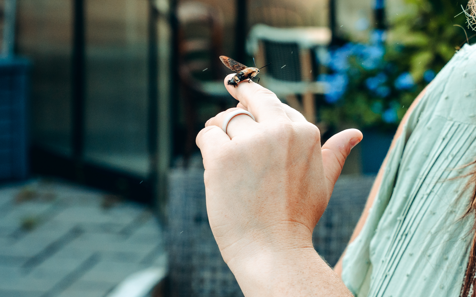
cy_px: 141
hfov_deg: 14.8
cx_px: 345
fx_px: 1829
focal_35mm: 141
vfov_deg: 9.3
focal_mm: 70
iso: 1000
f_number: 7.1
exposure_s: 1/320
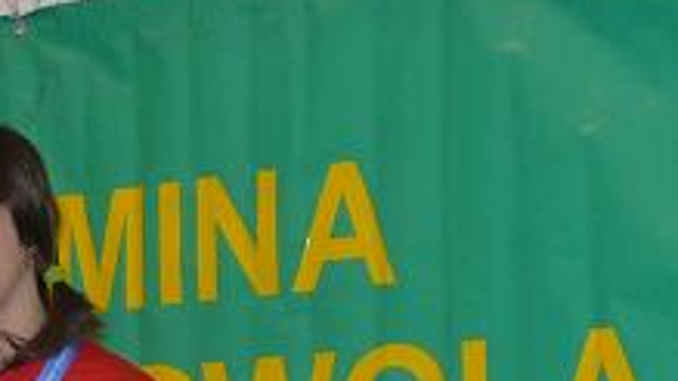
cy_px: 976
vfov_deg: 6.2
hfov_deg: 11.5
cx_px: 115
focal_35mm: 186
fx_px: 3343
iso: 125
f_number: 2.8
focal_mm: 8.7
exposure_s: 1/30
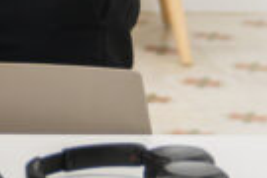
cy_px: -408
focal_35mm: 288
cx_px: -508
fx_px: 2136
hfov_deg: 6.6
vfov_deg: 4.5
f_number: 2.8
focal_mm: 38
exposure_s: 1/400
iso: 1000
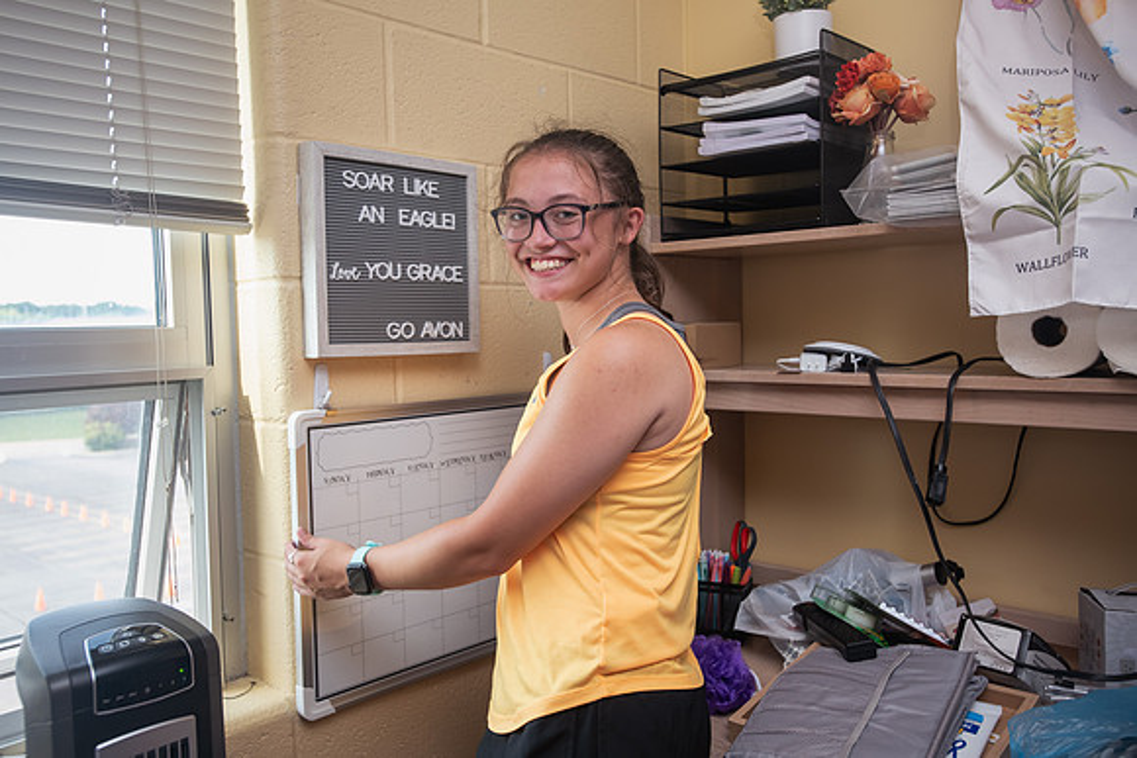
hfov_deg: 61.9
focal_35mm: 30
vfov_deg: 43.6
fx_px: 948
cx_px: 568
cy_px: 379
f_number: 5.6
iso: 640
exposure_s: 1/125
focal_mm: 30
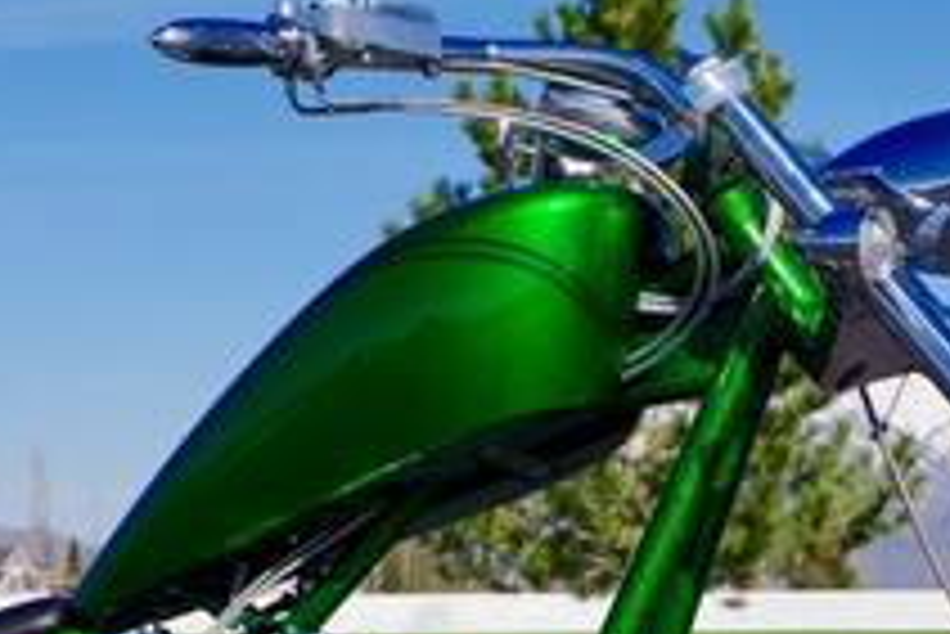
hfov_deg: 18.7
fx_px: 2878
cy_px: 650
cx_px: 621
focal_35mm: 109
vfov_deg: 12.4
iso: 200
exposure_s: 1/500
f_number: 9
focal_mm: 24.38
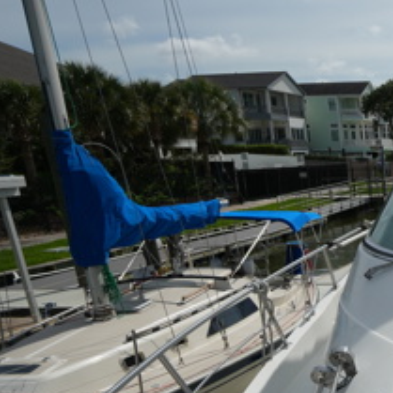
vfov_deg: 35.5
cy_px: 372
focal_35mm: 44
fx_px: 565
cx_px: 560
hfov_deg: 28.3
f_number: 8
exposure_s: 1/640
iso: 100
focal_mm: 12
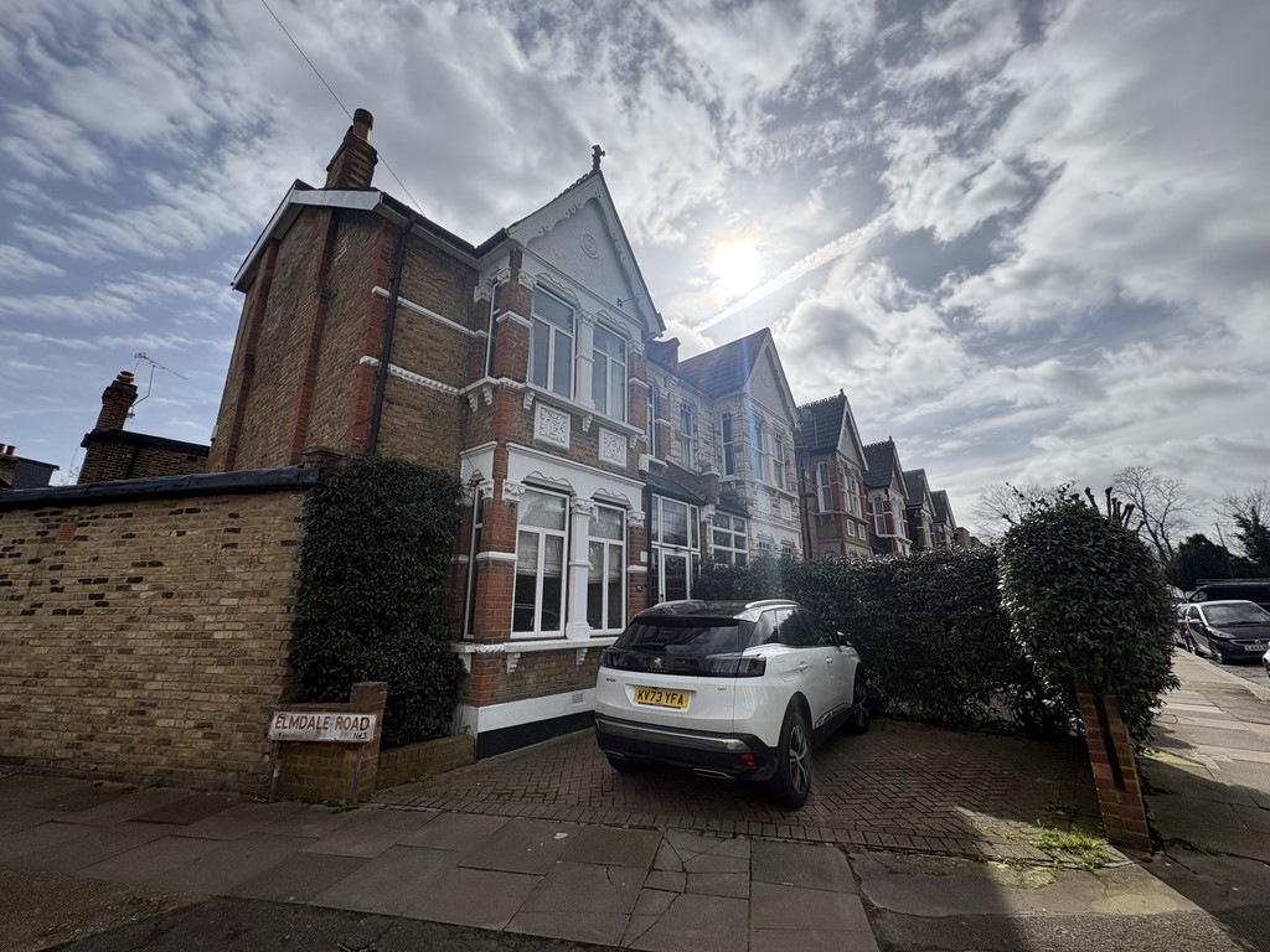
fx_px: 514
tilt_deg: +14.7
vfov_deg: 85.7
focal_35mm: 14
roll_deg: +0.5
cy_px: 476
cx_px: 635
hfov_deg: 102.1
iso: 64
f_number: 2.2
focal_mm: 2.22
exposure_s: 1/3546
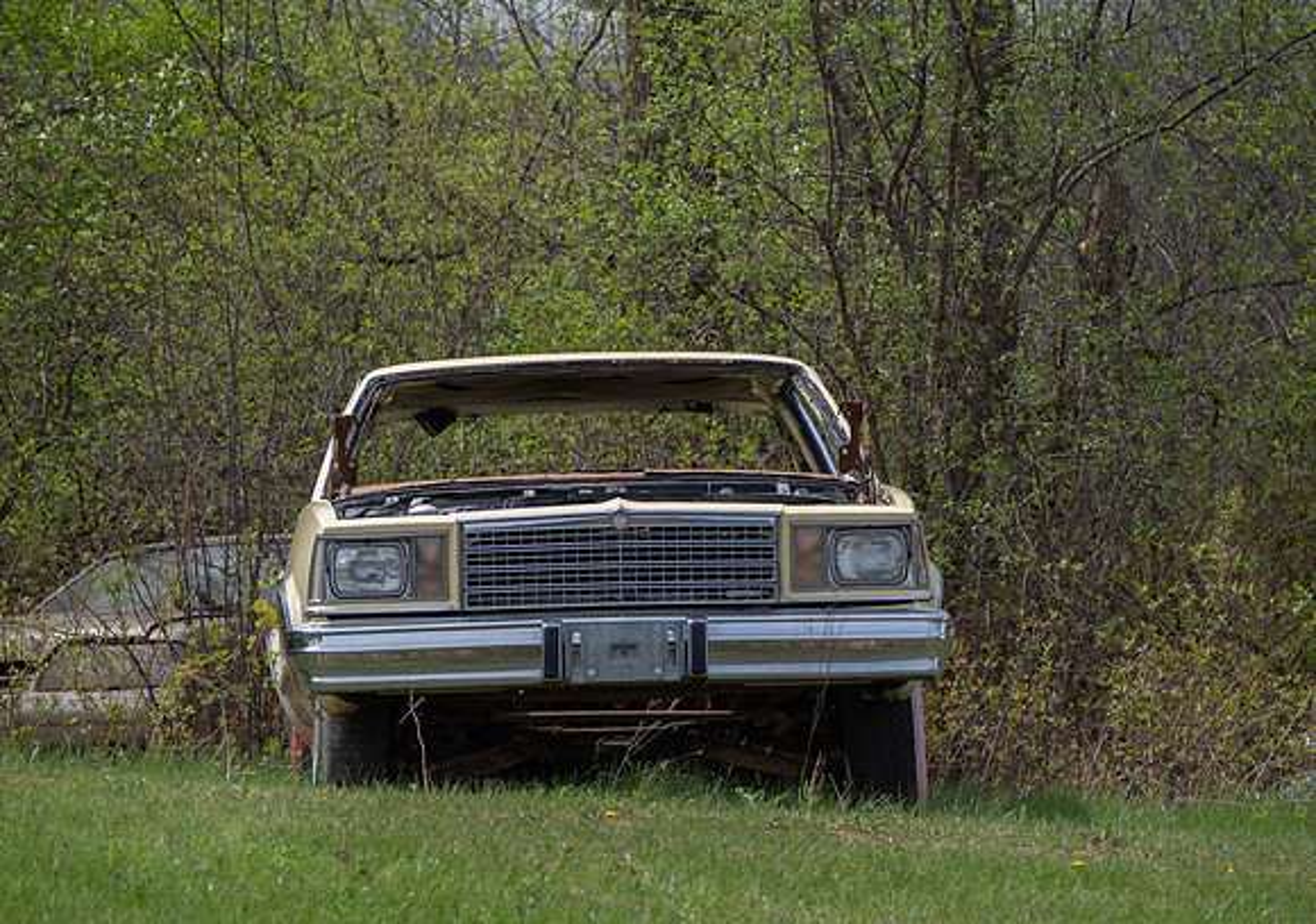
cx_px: 596
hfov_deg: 6.9
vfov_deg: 4.8
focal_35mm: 296
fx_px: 10983
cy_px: 540
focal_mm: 132
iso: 200
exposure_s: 1/640
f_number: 5.4
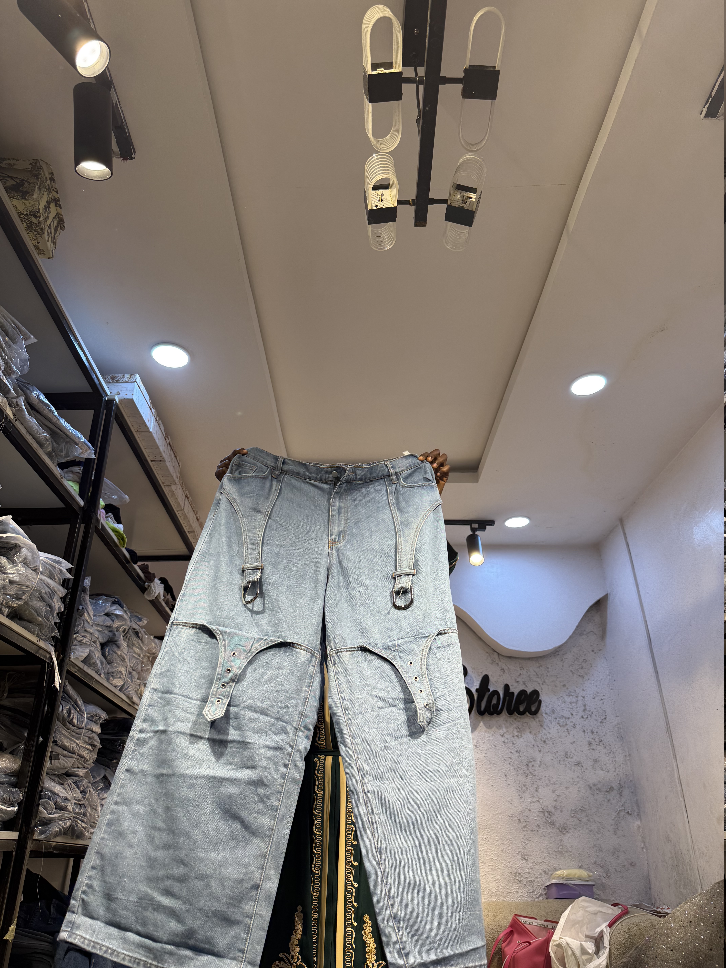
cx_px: 363
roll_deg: +0.8
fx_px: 671
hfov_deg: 56.8
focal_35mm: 24
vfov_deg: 71.6
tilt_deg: +28.6
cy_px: 484
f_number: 1.78
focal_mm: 6.76
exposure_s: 1/177
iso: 80
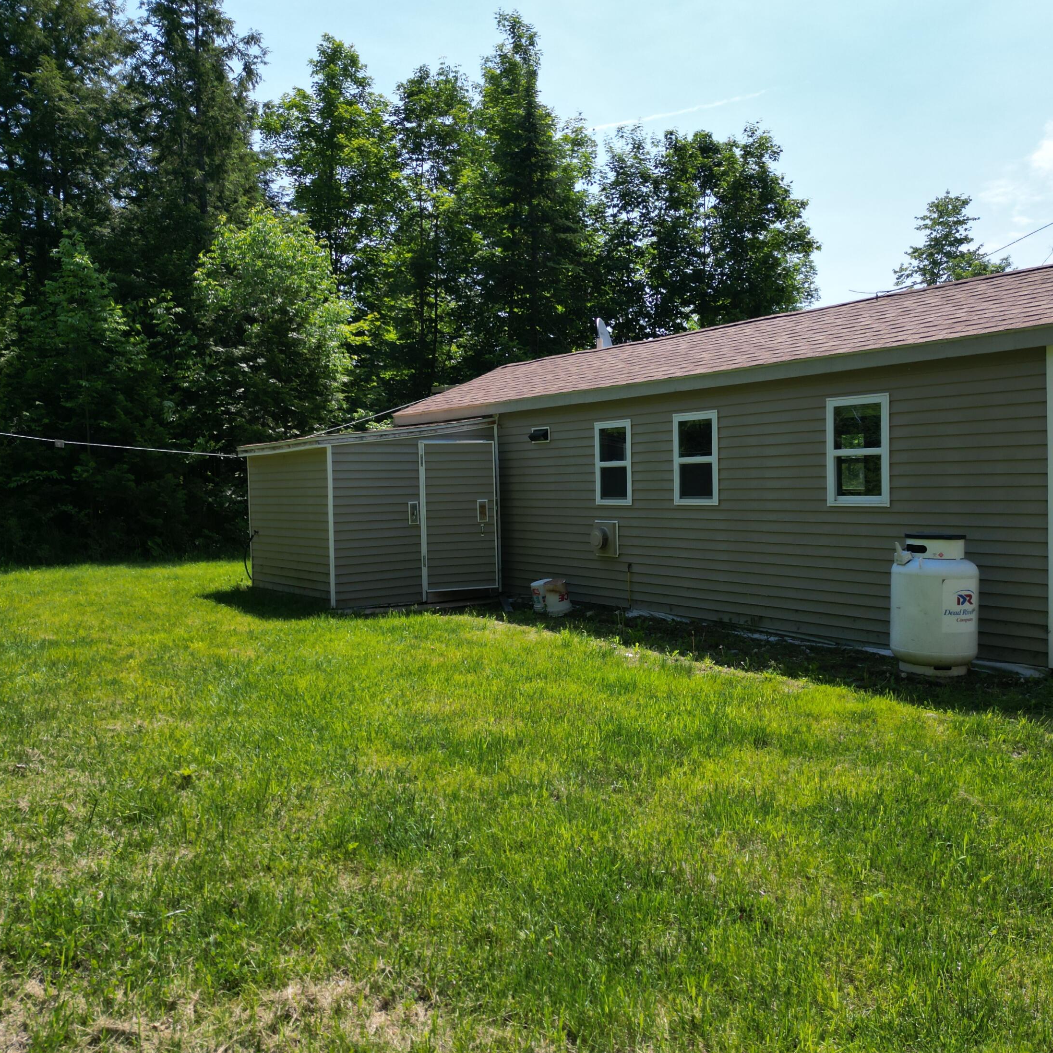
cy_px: 516
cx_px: 590
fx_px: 998
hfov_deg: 55.5
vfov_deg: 55.6
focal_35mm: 29
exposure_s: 1/3000
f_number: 1.7
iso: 110
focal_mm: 6.72
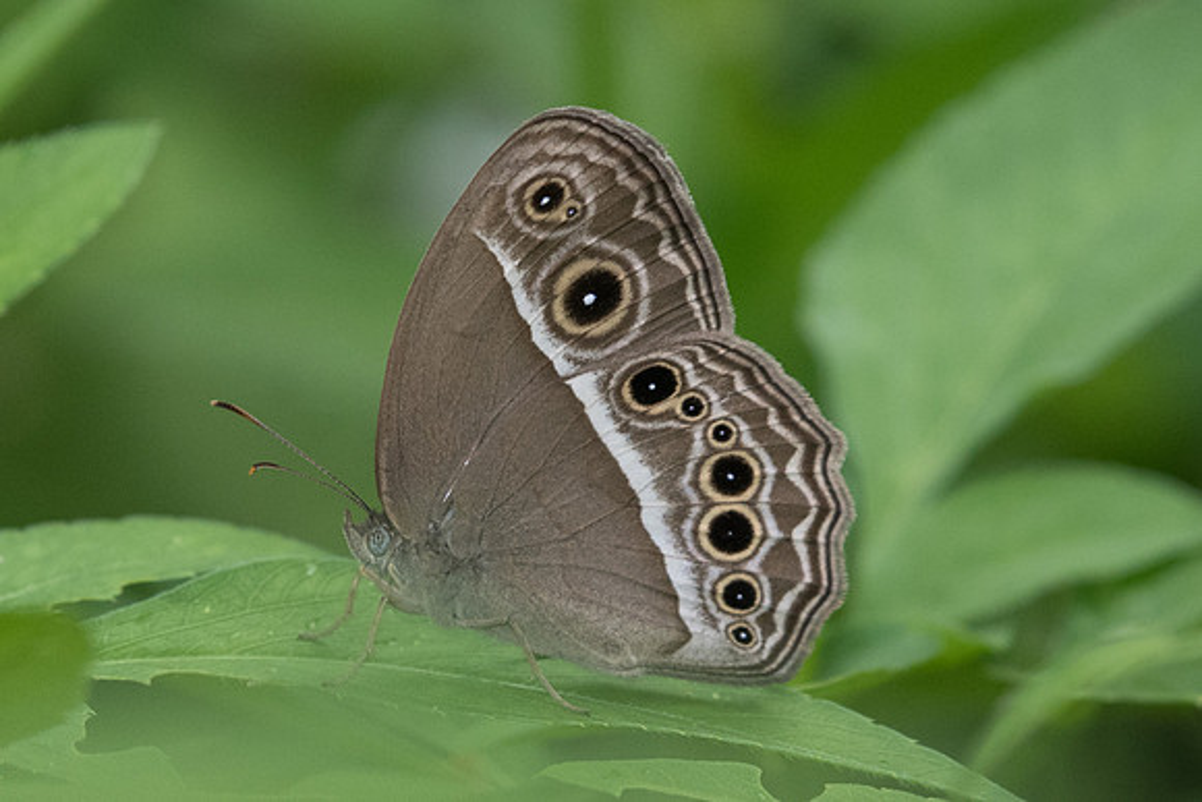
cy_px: 379
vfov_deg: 1.4
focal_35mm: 954
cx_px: 601
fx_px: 31845
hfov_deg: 2.2
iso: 1000
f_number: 7.1
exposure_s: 1/250
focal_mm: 310
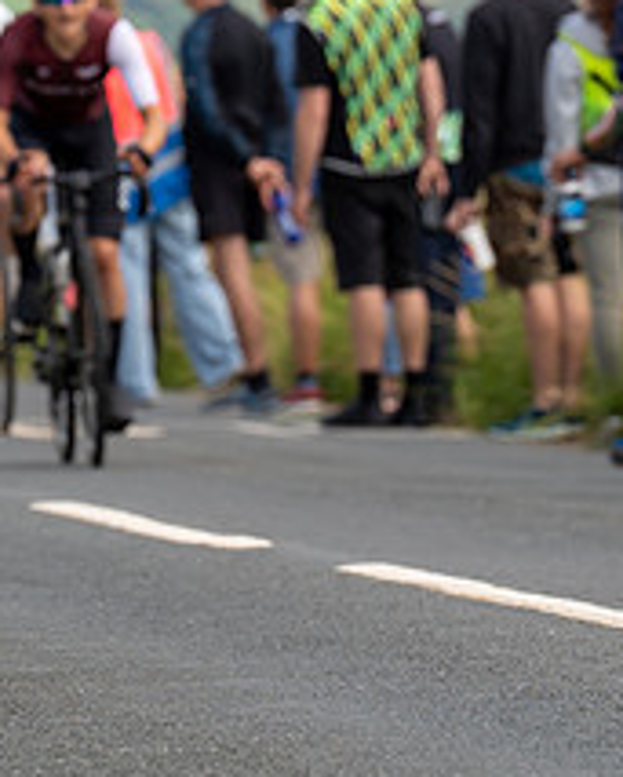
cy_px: -192
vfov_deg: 2.8
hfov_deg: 2.2
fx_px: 16030
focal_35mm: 697
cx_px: -233
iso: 200
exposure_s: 1/800
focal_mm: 170
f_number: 4.5
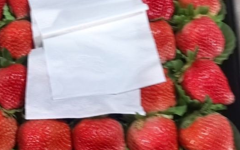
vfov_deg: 22.3
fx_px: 379
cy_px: 100
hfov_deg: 34.6
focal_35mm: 58
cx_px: 71
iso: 640
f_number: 4
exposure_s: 1/25
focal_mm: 5.72
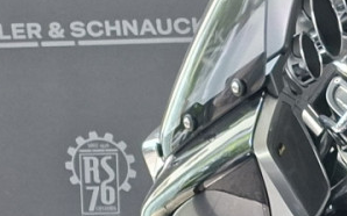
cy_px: 441
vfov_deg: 9.3
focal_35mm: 131
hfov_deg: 12.6
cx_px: 821
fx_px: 1238
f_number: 1.8
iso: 64
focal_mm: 5.54
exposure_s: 1/100
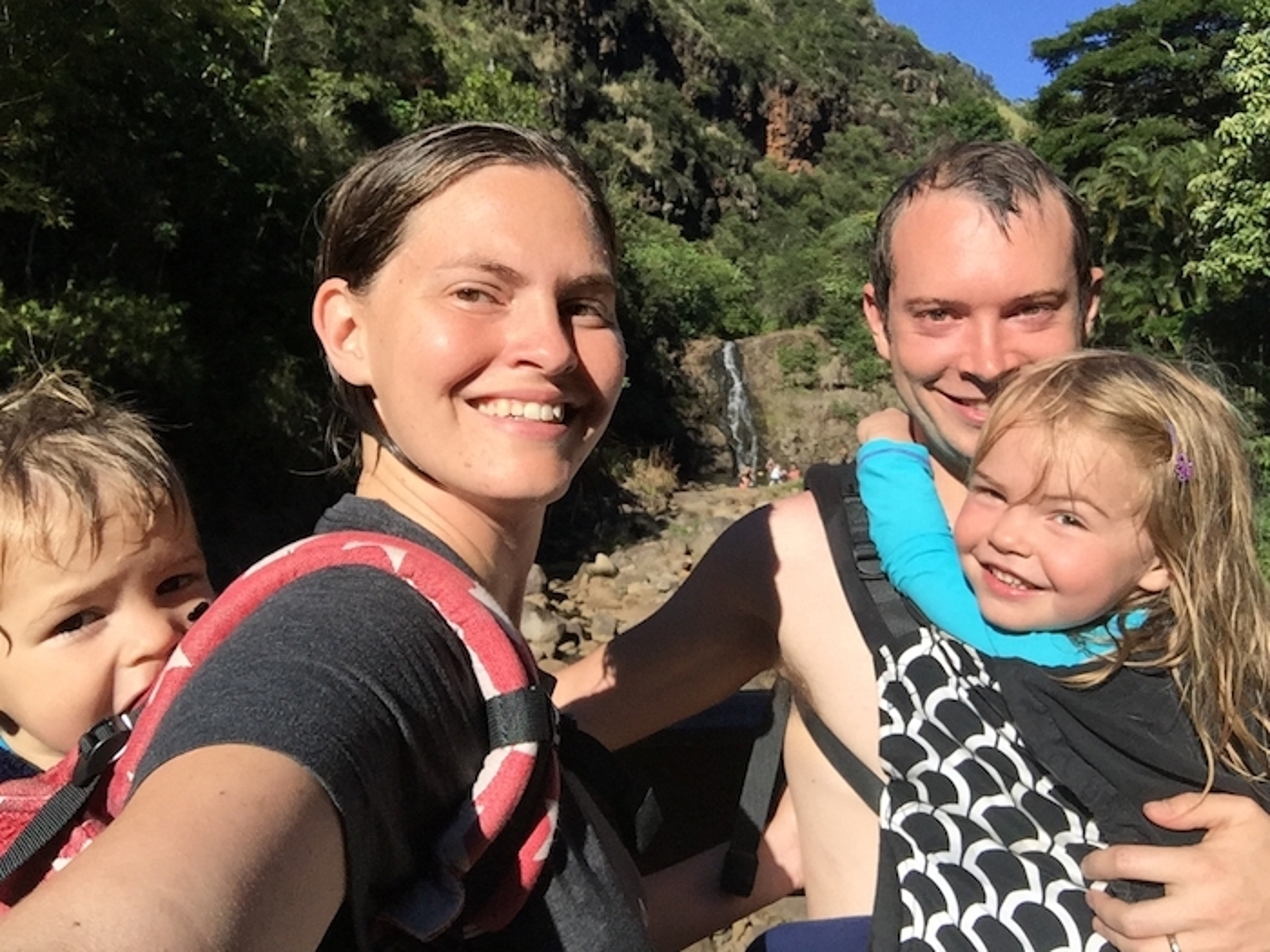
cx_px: 635
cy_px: 476
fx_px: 1137
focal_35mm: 31
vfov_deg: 45.4
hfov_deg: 58.4
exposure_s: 1/2283
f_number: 2.2
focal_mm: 2.65
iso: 32
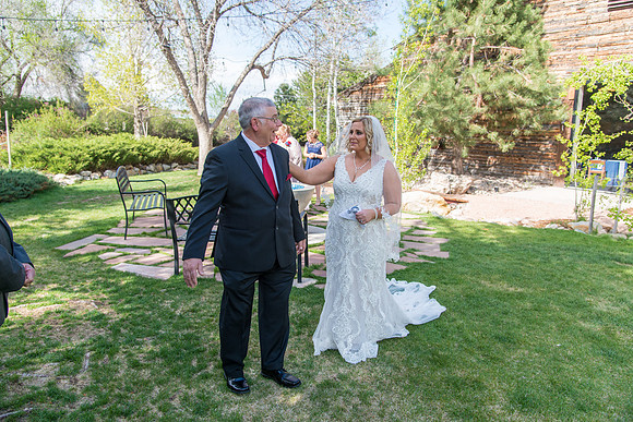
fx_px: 492
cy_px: 211
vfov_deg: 46.4
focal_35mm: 28
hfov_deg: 65.5
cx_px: 316
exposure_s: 1/400
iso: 200
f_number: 5
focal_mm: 28
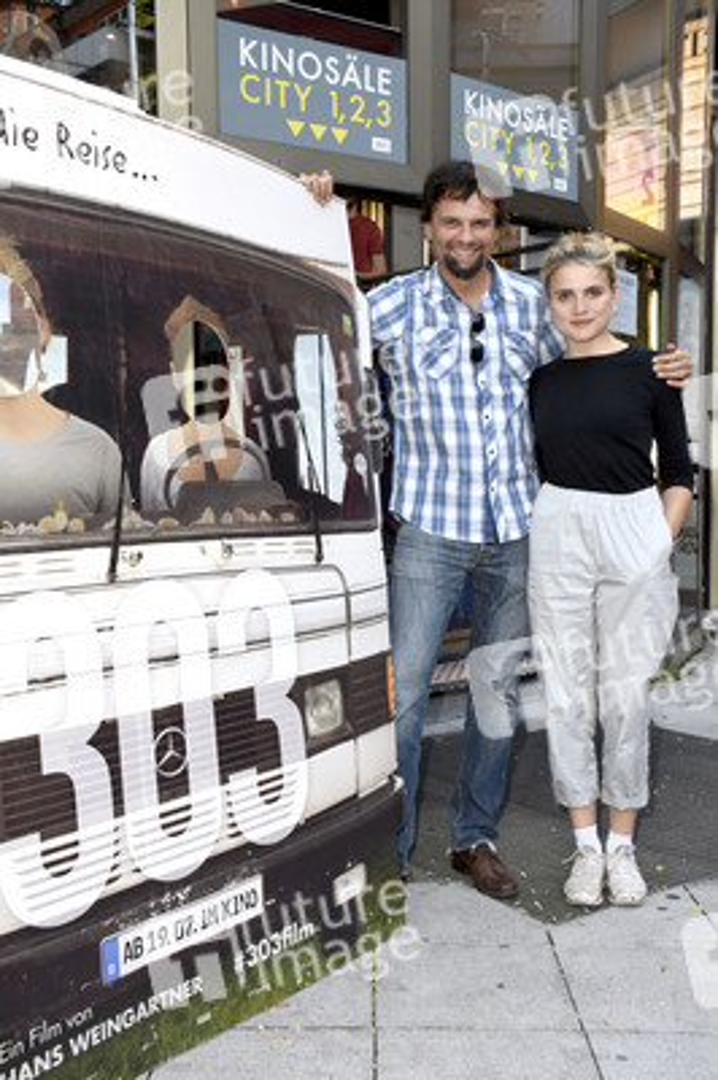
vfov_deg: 49.6
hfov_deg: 34.2
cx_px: 359
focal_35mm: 39
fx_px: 1169
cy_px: 540
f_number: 6.3
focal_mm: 26
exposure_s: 1/160
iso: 1000
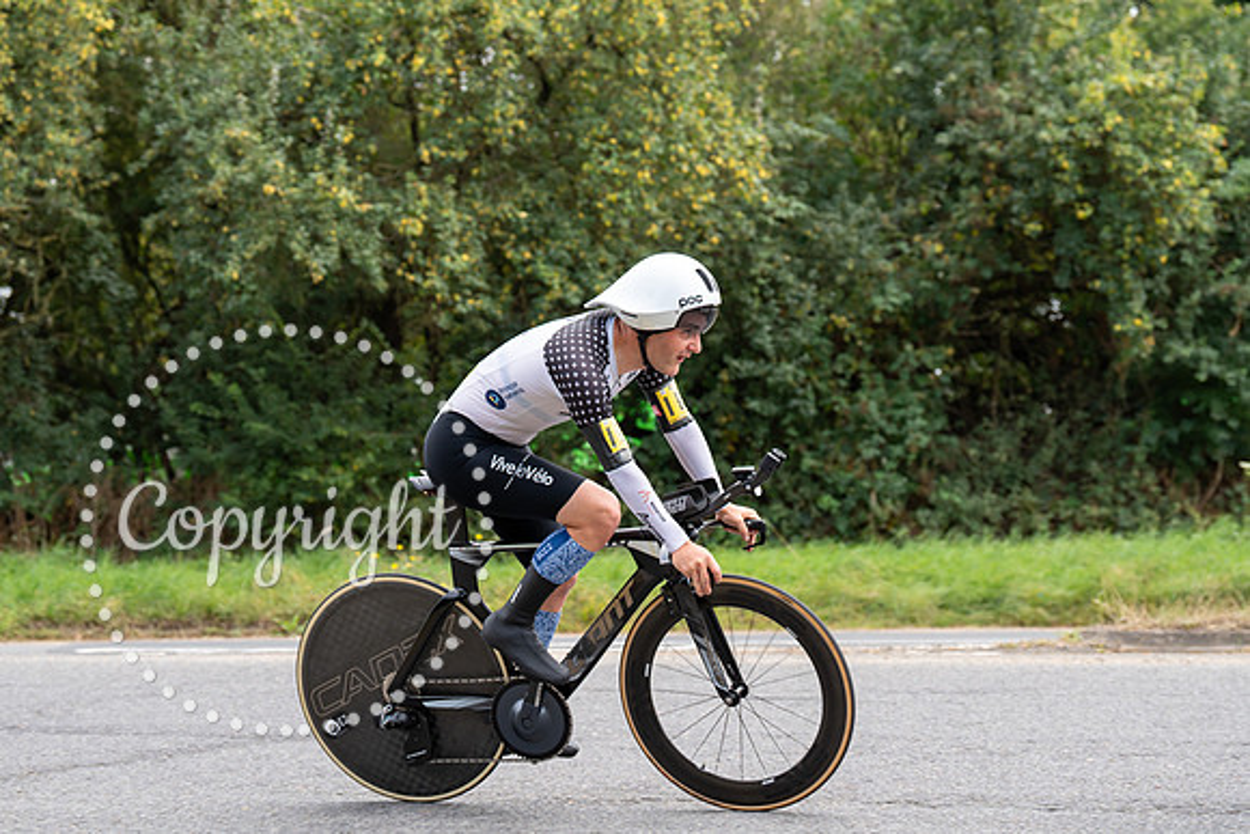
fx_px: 2813
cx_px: 625
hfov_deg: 25.1
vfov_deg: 16.9
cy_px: 417
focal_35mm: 81
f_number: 4
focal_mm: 81
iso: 500
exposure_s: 1/1000
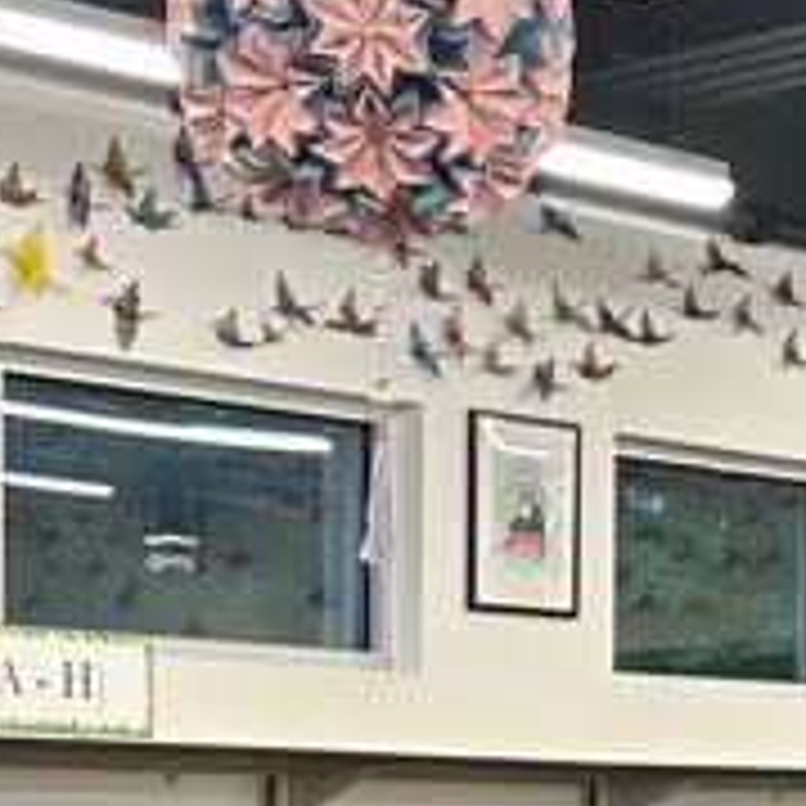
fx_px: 3741
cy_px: 1036
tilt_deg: -3.0
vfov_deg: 12.0
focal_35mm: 142
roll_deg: -1.3
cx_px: 1297
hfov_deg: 11.6
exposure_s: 1/121
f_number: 1.78
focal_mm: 6.86
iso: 125
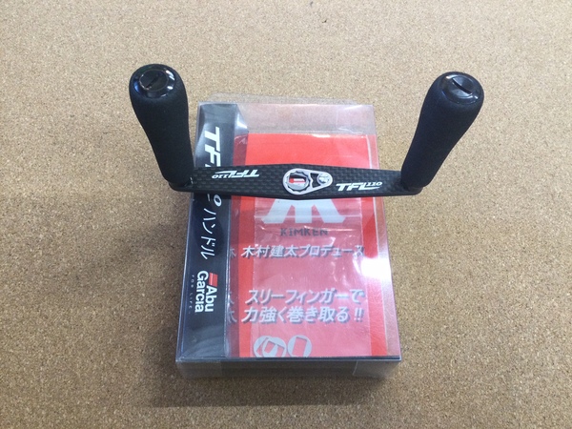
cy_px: 214
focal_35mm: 31
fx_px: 512
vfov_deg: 45.4
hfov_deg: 58.4
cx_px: 286
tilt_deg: -63.7
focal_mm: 3.3
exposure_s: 1/30
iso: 80
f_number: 2.4
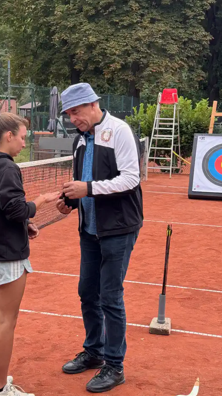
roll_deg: -2.5
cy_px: 182
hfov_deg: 17.8
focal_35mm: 67
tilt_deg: -6.2
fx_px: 701
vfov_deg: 31.4
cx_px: 45
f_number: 1.78
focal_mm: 6.76
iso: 64
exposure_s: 1/457
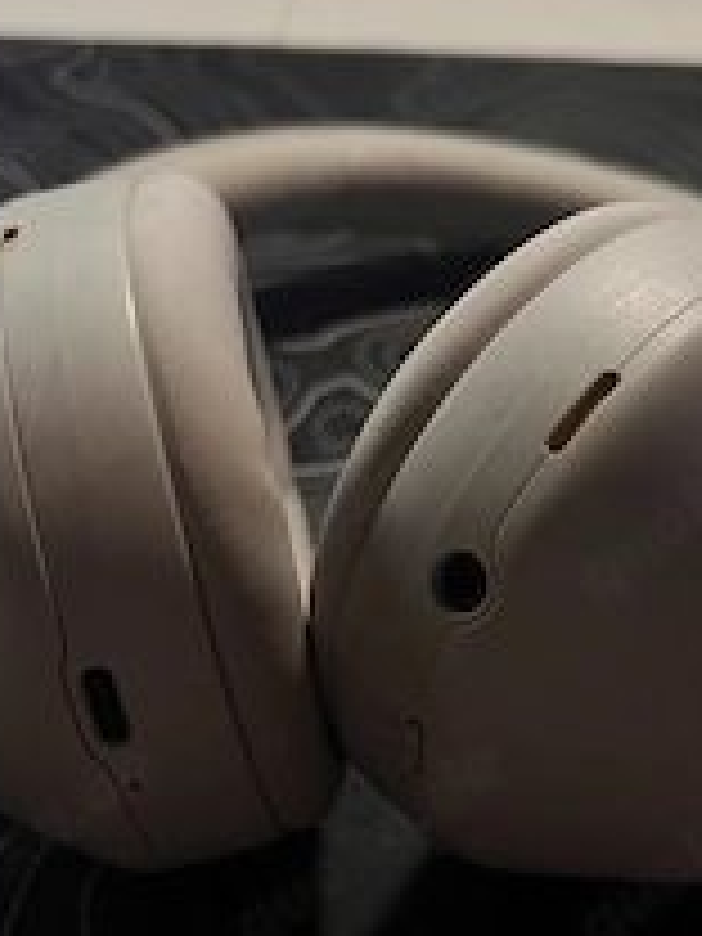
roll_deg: -1.3
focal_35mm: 50
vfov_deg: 38.1
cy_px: 544
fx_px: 1352
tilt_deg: -39.6
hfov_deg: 28.9
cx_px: 464
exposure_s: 1/47
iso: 500
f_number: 1.5
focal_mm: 5.7
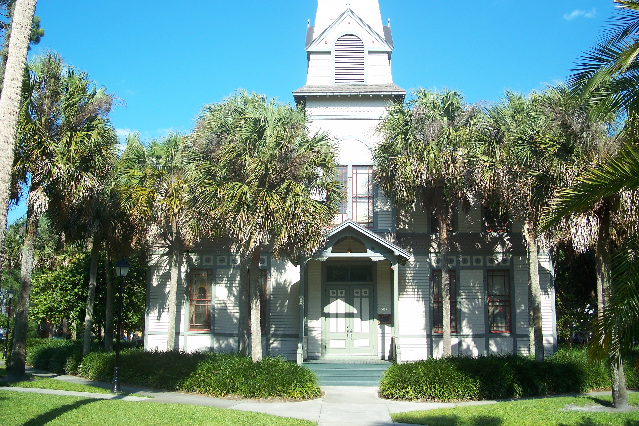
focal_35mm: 39
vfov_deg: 34.2
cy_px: 189
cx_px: 320
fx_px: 692
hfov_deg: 49.6
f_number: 2.8
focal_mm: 7.8
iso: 64
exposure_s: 1/500
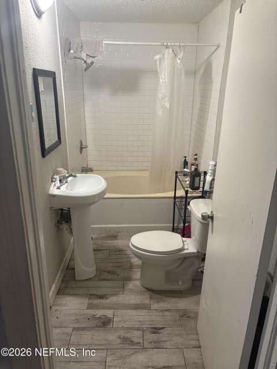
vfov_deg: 67.3
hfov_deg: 53.1
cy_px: 184
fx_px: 277
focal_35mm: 26
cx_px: 138
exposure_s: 1/60
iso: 400
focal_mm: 5.96
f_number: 1.6
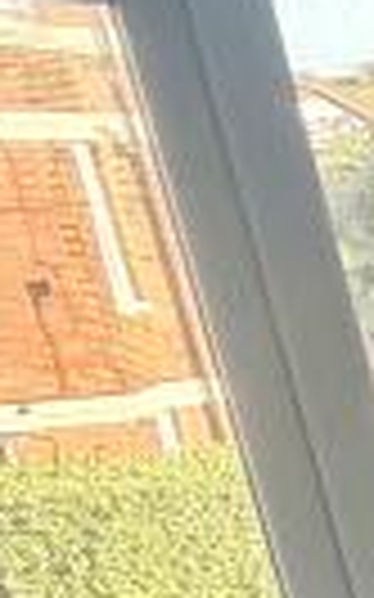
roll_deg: +0.3
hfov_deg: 6.4
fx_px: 1861
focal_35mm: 114
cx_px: 1856
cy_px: 764
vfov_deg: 17.3
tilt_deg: -19.8
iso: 80
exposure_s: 1/121
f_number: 2.2
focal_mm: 2.22
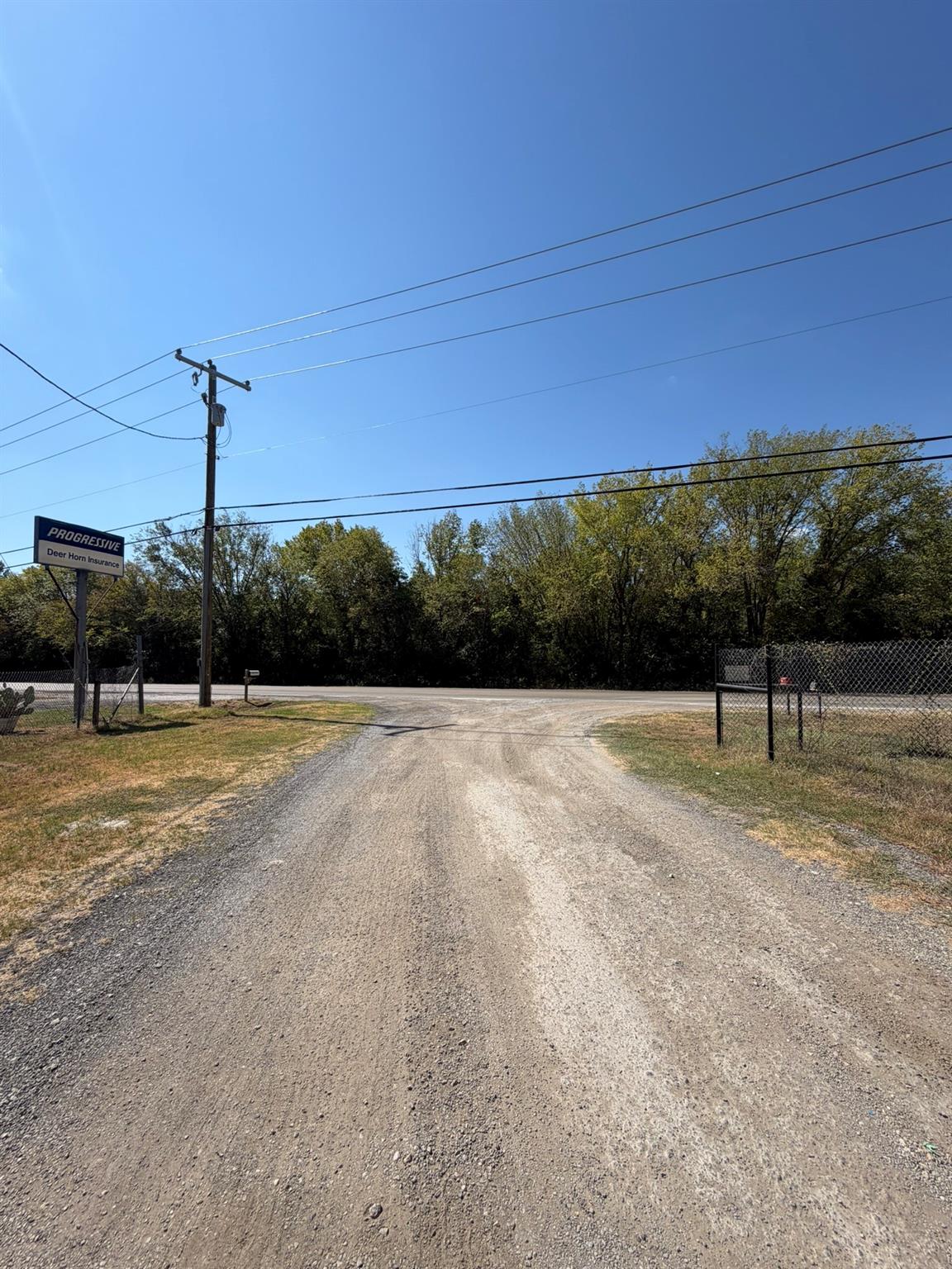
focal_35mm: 14
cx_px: 476
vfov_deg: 102.1
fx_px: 513
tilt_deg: +1.8
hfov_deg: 85.7
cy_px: 634
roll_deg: +0.5
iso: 20
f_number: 2.2
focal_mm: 2.22
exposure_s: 1/1068
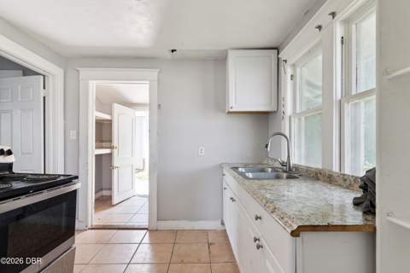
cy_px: 136
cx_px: 205
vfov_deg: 67.4
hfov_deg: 90.0
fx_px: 205
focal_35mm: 18
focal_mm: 18
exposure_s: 1/13
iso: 250
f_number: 10
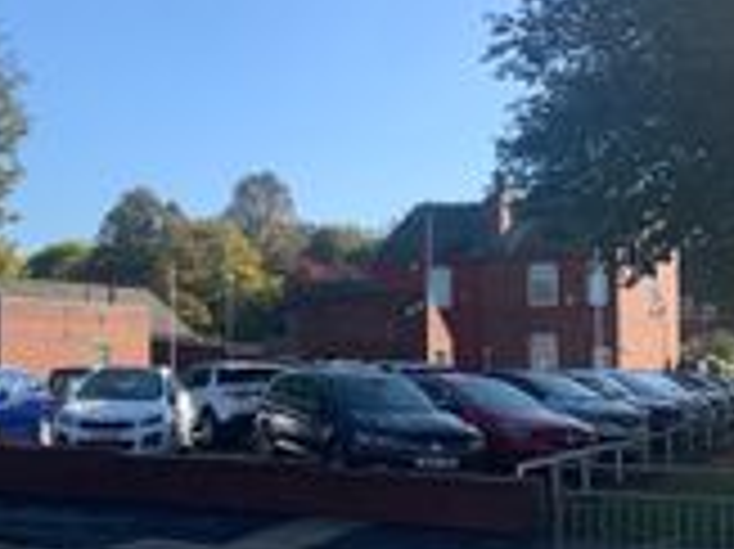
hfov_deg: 29.5
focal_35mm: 64
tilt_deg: +3.5
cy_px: 333
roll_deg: -0.1
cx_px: 135
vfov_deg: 22.9
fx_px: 1356
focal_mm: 4.25
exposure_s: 1/1332
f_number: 1.8
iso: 25
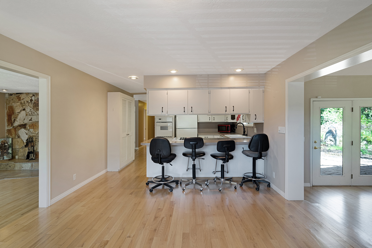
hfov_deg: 96.7
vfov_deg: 73.7
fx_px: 165
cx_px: 186
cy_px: 124
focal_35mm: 16
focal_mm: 16
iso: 1000
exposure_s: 1/3
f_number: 9
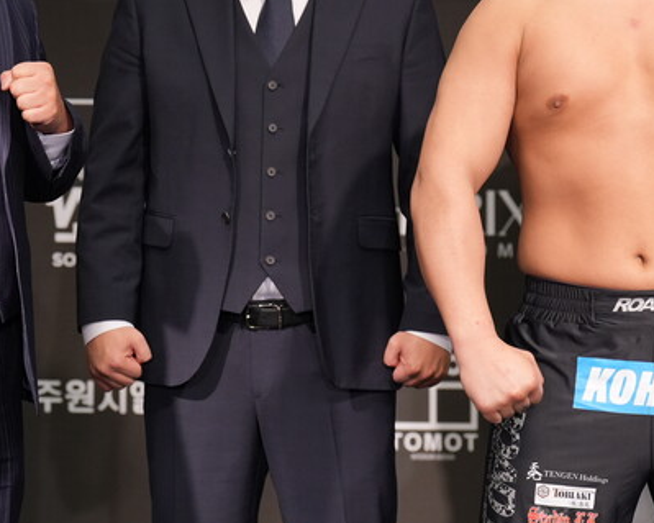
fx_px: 4180
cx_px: 338
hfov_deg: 8.9
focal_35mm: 216
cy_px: 134
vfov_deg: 7.2
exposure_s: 1/250
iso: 1600
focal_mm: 102
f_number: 4
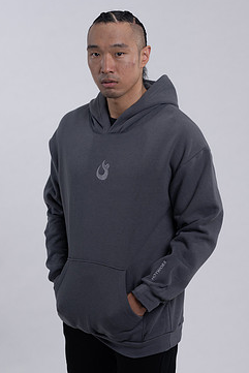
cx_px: 115
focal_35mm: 106
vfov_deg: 19.3
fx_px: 1099
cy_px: 201
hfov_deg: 12.9
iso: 125
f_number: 4
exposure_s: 1/125
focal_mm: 85
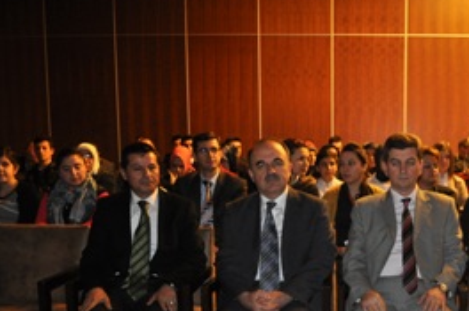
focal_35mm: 51
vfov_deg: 26.0
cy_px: 238
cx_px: 394
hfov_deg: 37.2
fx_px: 663
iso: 800
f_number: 3.8
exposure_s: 1/60
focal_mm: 20
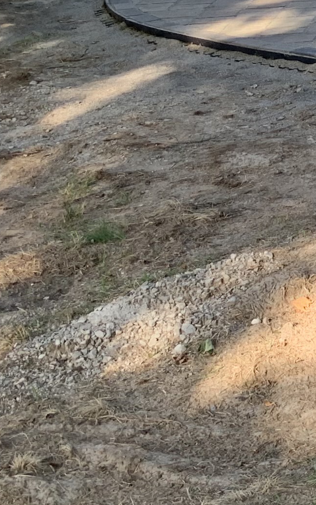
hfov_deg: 9.6
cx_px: 944
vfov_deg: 18.8
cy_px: -22
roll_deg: -0.7
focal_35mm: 107
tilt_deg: -9.4
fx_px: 1475
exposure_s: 1/122
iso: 25
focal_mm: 4.25
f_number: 1.8
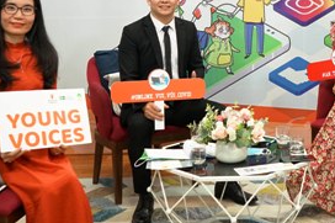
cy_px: 22
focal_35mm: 66
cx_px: 254
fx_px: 614
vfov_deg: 20.2
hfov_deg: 30.0
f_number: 3.5
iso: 640
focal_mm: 28
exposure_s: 1/160
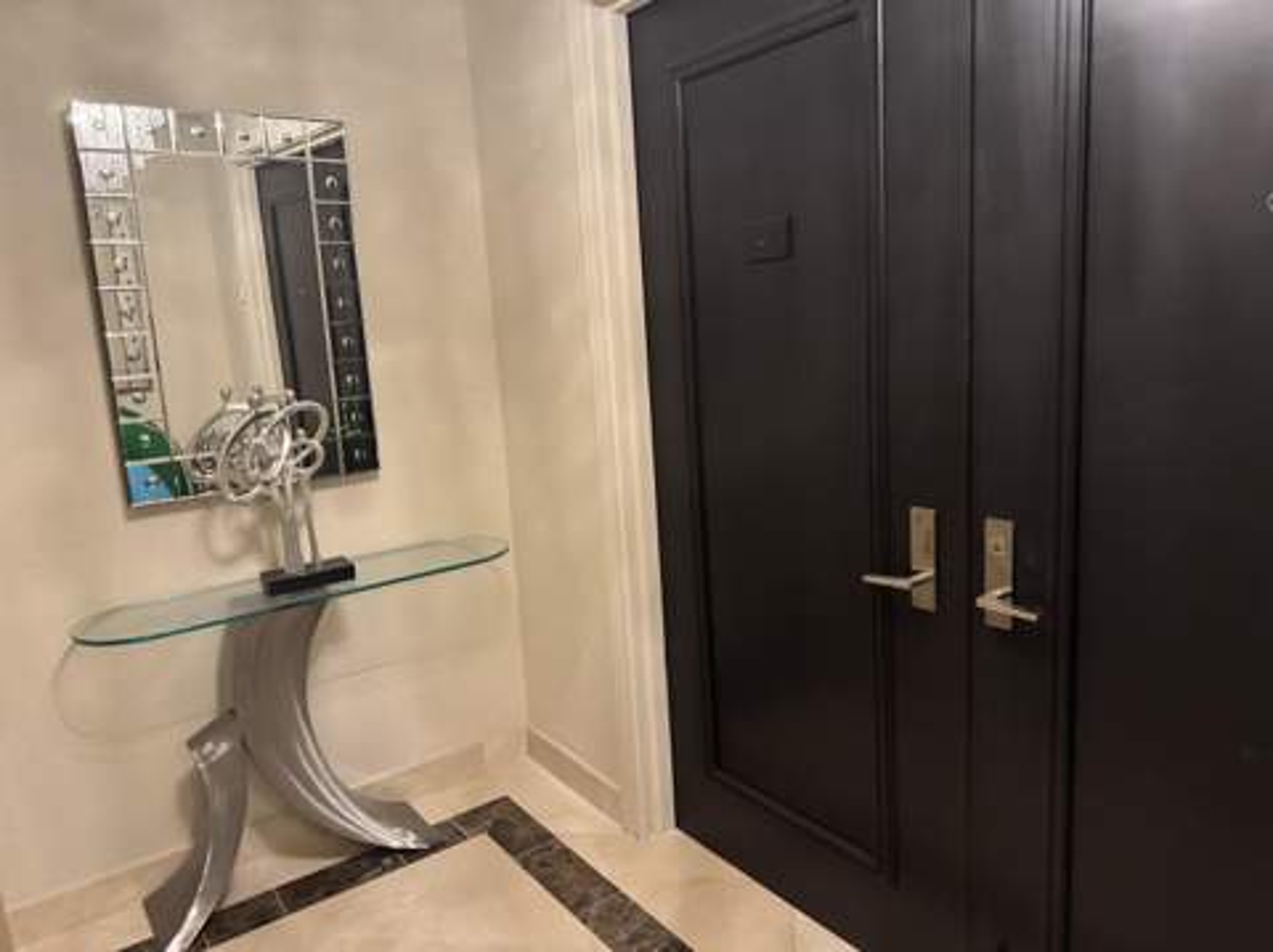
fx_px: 882
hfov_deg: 71.7
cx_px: 636
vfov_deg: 56.7
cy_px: 476
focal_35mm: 24
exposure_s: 1/40
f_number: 1.78
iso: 800
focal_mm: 6.76
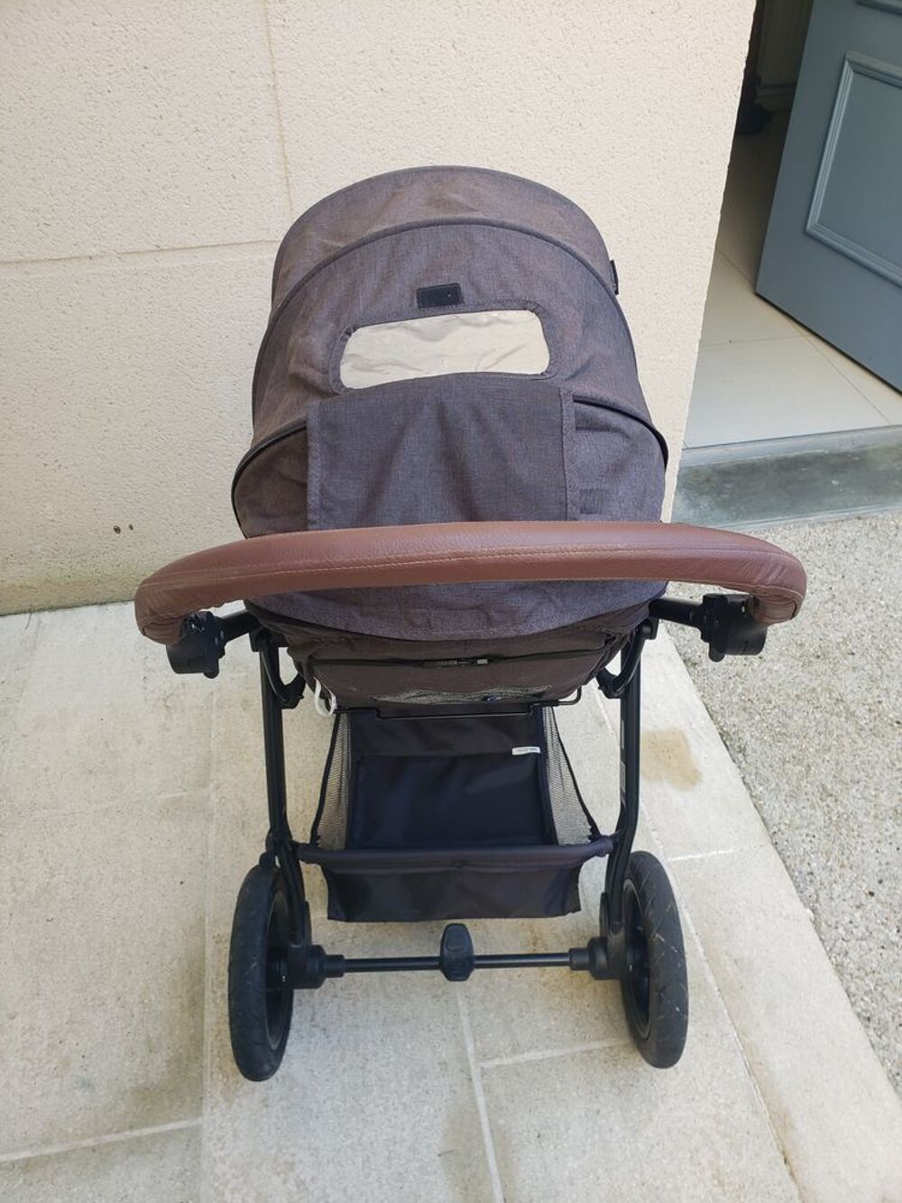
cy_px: 602
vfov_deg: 67.3
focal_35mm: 26
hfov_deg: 53.1
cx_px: 451
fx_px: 903
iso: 64
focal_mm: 4.3
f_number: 2.4
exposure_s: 1/100
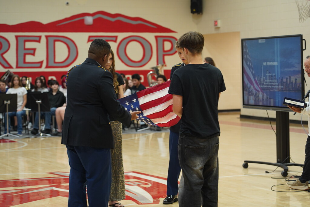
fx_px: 904
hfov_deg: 19.5
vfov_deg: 13.0
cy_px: 104
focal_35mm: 105
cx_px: 155
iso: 1250
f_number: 4
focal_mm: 105
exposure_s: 1/160
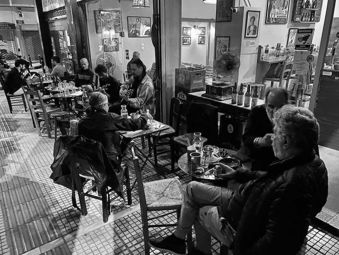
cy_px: 128
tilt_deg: -19.7
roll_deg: +0.5
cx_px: 170
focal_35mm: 26
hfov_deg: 67.3
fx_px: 255
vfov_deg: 53.1
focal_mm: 4.25
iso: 800
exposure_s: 1/20
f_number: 1.8
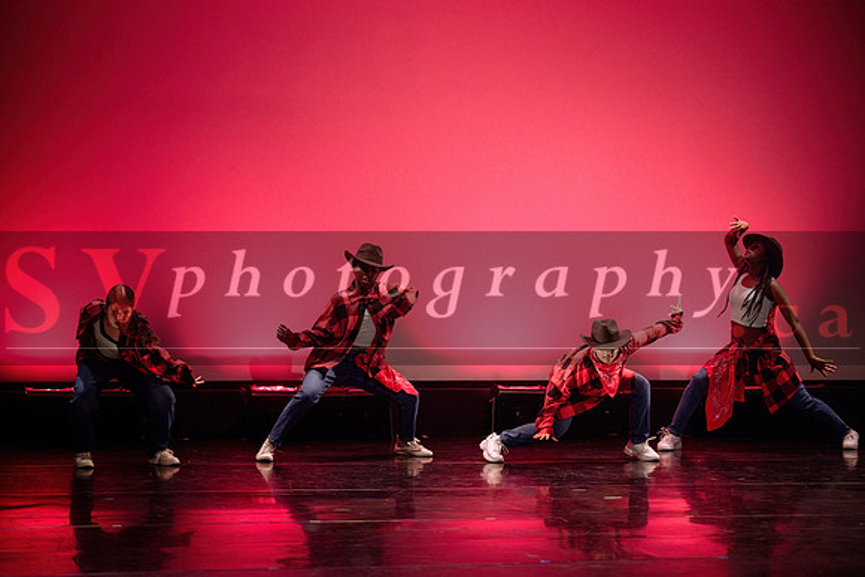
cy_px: 288
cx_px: 432
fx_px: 2832
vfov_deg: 11.6
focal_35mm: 118
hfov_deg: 17.4
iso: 1600
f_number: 2.8
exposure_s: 1/250
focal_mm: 110
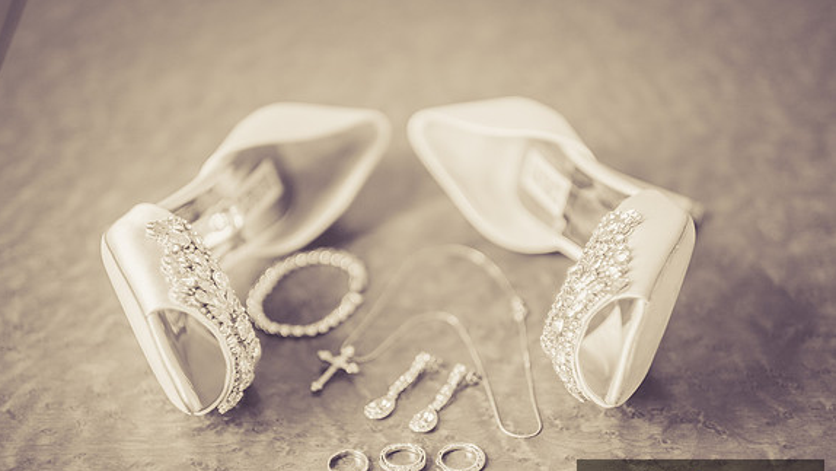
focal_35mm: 89
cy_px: 269
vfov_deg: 13.6
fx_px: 1973
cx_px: 415
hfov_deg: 23.9
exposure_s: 1/125
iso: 200
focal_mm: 56
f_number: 1.2
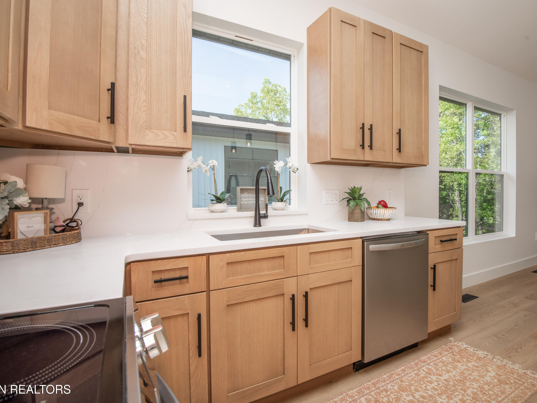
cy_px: 199
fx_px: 279
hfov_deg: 87.5
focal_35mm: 18
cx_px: 296
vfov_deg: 71.6
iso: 400
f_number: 9
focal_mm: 16
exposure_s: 1/250
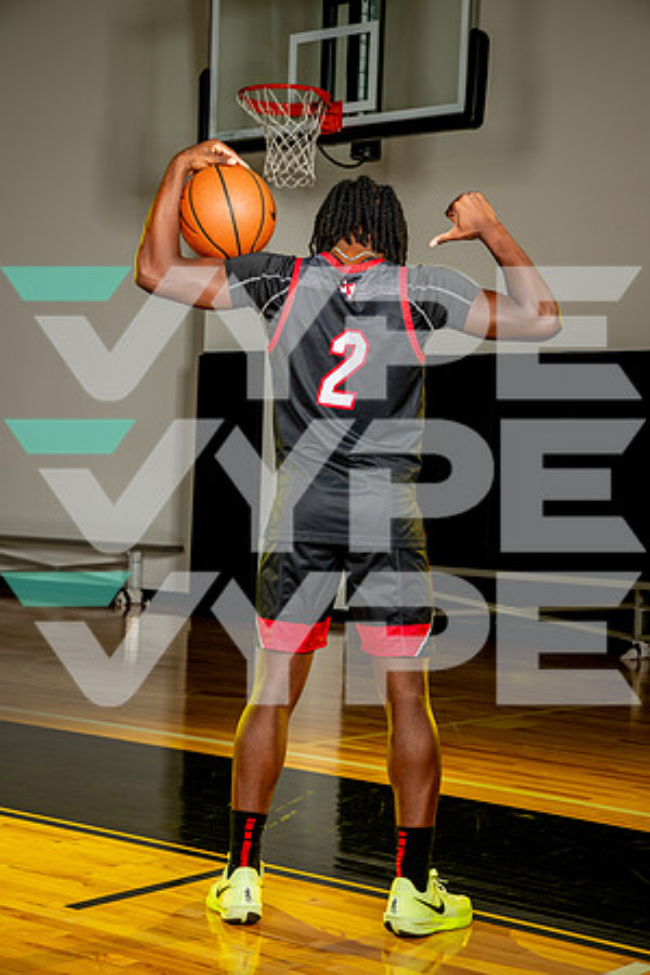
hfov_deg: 19.5
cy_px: 488
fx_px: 1896
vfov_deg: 28.8
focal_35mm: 70
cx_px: 325
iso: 100
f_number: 8
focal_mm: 70
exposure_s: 1/125
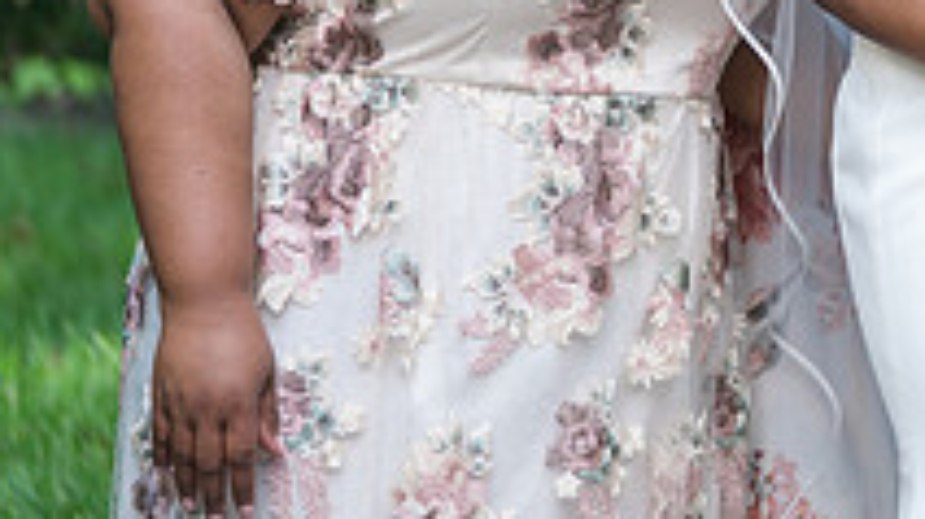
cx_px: 1318
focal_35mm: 327
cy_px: -246
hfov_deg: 6.5
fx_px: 8016
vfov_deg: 3.7
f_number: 2.8
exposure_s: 1/200
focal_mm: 105
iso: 125
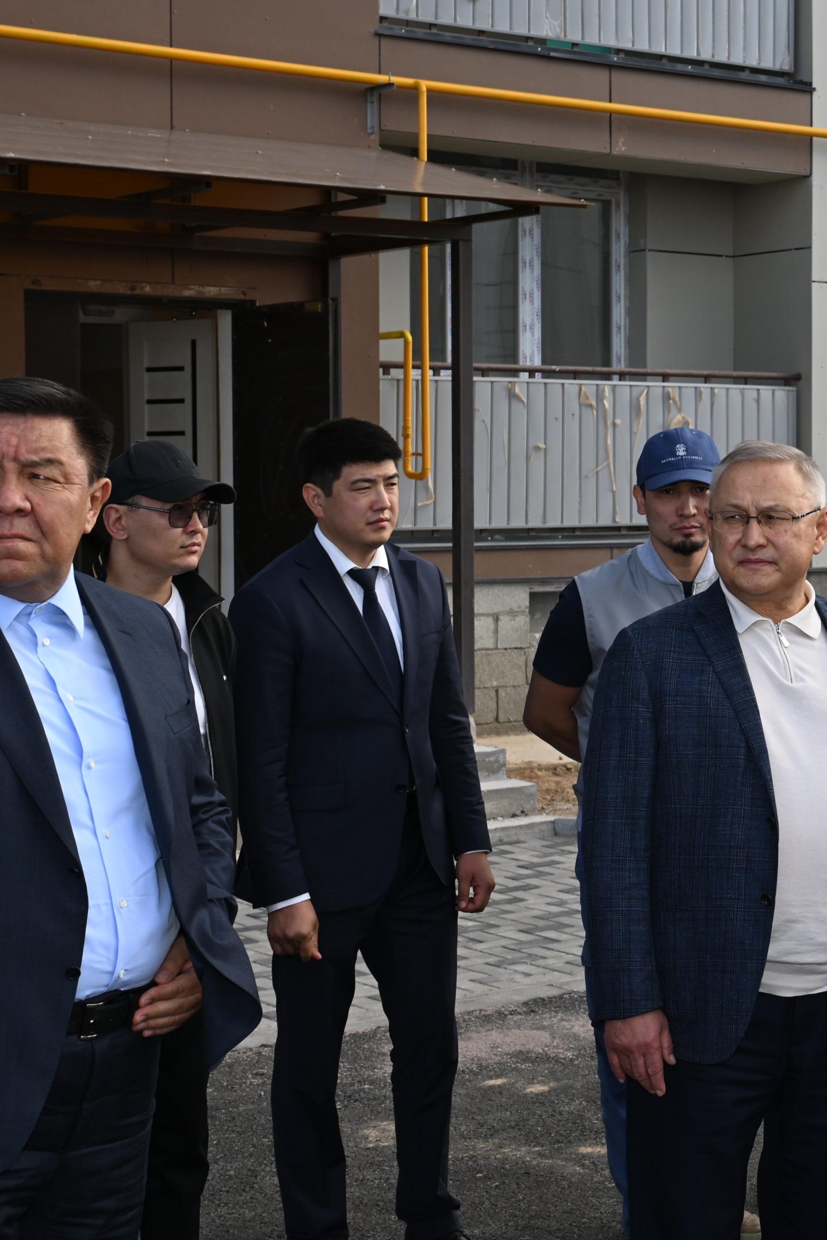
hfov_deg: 24.0
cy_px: 615
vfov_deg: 36.2
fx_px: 1894
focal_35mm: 55
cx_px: 727
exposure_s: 1/250
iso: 160
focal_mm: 36
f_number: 7.1
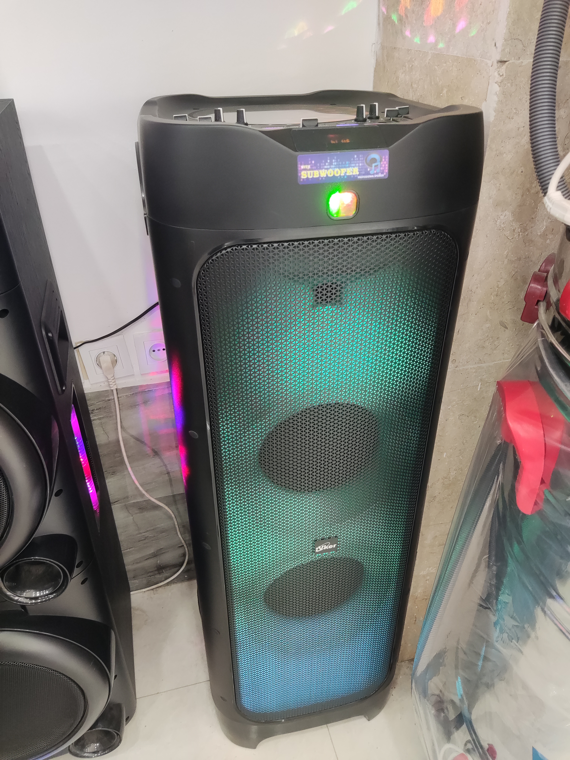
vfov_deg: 69.4
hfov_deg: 54.9
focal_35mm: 25
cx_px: 285
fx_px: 549
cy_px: 380
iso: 283
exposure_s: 1/50
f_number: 1.79
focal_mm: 4.71
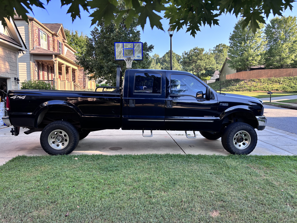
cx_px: 148
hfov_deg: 67.3
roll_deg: +0.2
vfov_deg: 53.1
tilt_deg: -3.9
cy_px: 112
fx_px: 223
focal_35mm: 26
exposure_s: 1/243
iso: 40
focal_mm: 5.96
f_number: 1.6
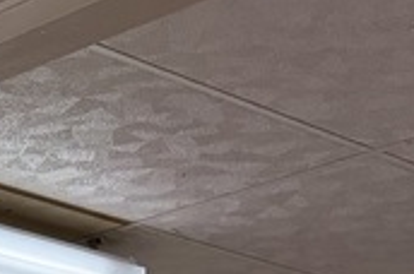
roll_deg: +0.1
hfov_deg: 12.8
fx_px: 1710
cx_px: -267
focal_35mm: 149
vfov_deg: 7.3
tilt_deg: -8.2
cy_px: 1014
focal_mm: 6.76
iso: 200
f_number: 1.78
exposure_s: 1/226
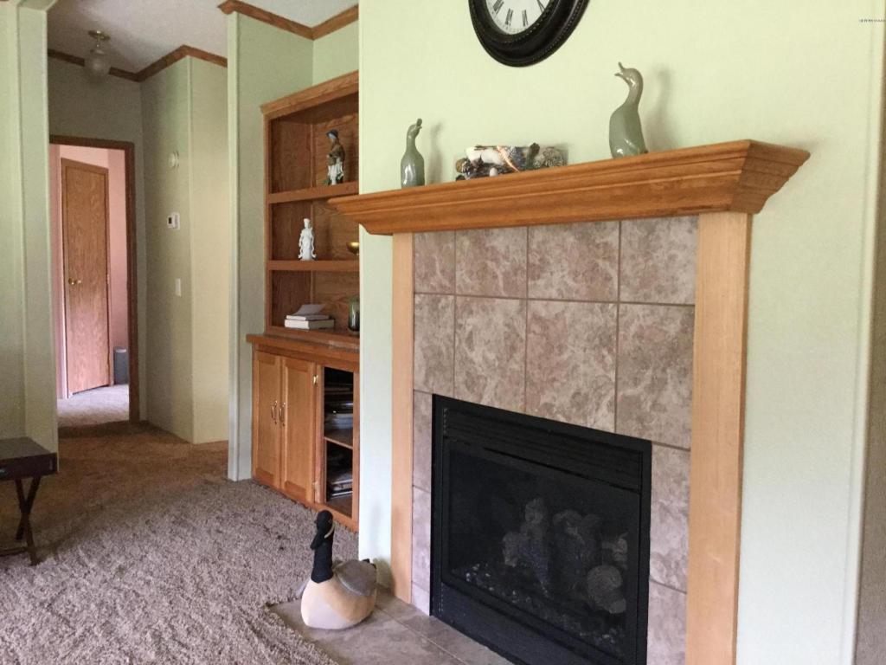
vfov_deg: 45.4
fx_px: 793
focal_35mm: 31
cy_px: 332
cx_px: 443
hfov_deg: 58.4
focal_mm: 3.3
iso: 200
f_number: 2.4
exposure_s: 1/30
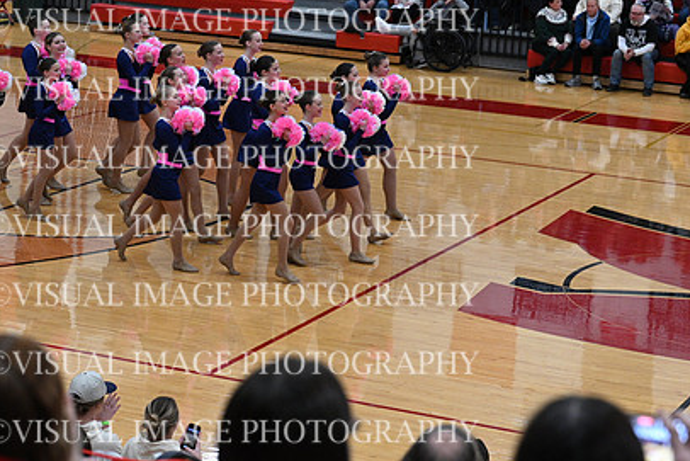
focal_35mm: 110
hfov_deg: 18.5
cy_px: 191
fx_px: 2109
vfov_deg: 12.5
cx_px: 233
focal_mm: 77
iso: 4000
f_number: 4
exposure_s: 1/400
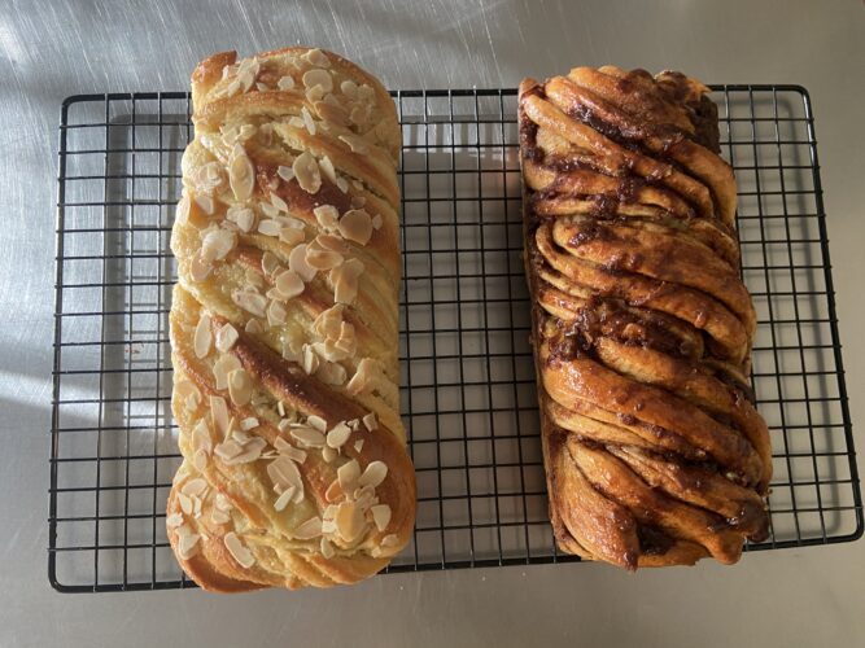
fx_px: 650
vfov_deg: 53.0
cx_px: 432
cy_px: 324
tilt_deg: -82.7
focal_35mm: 26
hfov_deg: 67.3
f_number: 1.8
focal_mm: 4.25
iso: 125
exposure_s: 1/68
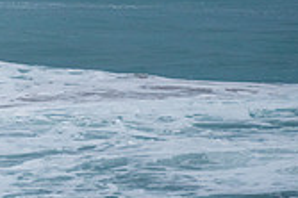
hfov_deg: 1.0
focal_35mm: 2136
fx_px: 17664
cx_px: -194
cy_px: -136
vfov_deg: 0.6
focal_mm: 500
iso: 280
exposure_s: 1/1250
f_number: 5.6
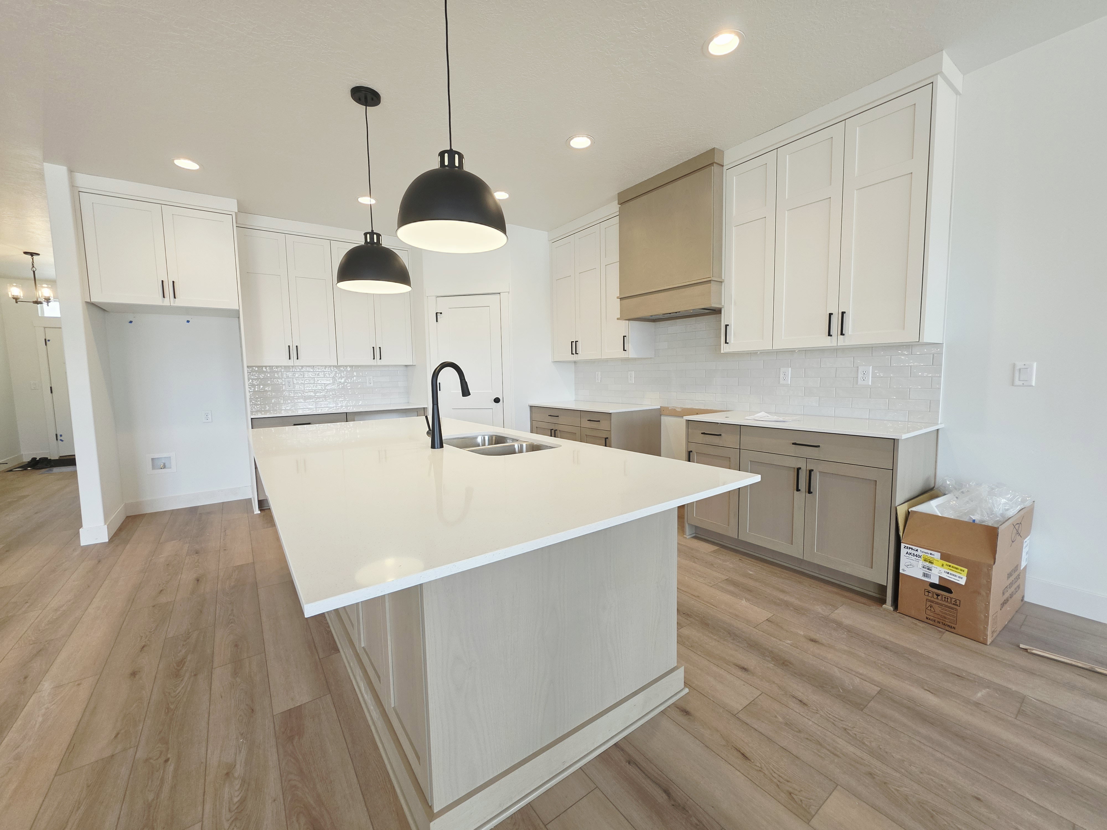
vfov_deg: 89.9
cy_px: 415
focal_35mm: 13
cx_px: 554
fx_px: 416
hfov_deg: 106.2
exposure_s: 1/120
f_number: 1.9
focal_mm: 2.2
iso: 80
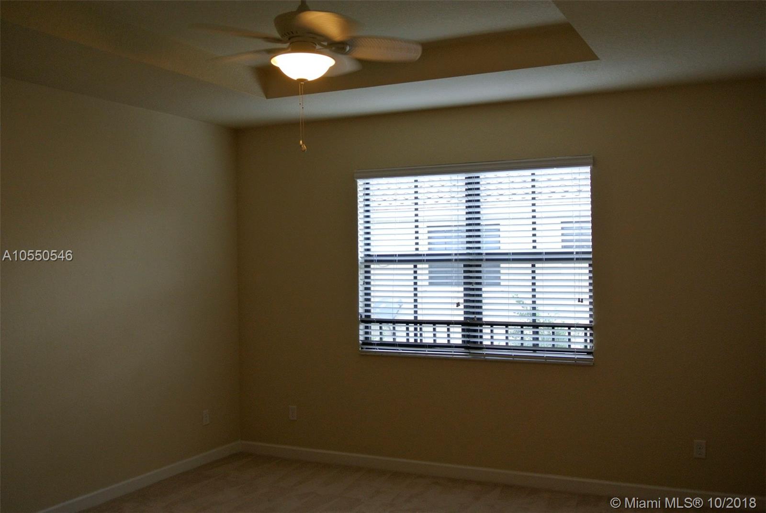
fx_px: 767
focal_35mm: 36
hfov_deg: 53.1
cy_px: 256
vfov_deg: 36.9
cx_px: 383
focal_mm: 13.6
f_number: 4
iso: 320
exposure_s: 1/60
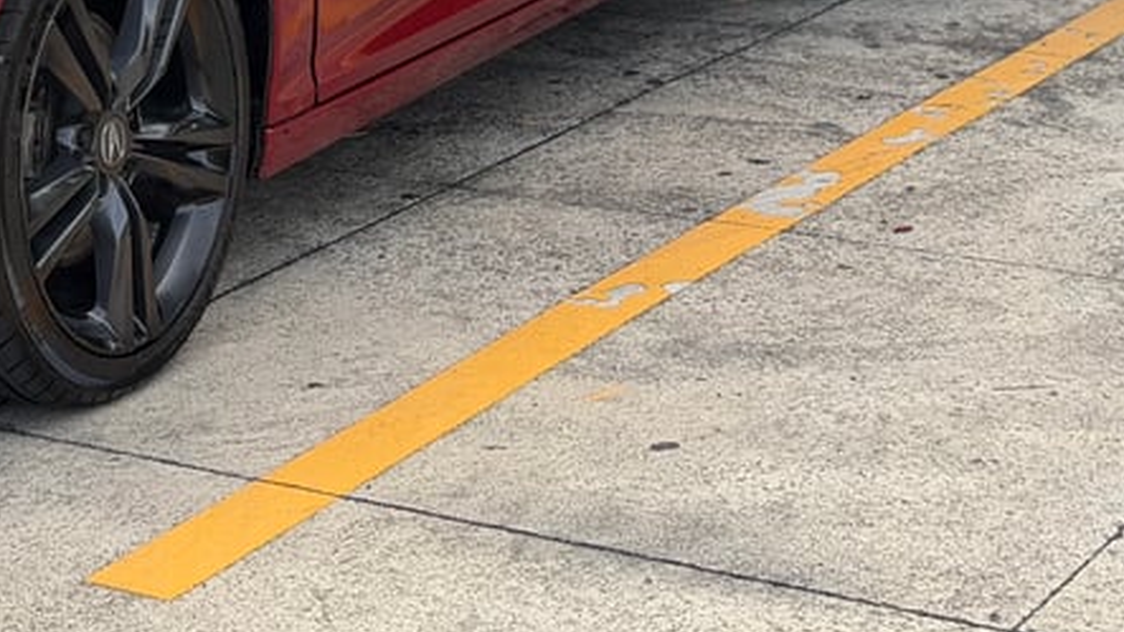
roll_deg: +0.8
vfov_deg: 9.8
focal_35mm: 121
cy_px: -249
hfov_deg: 17.2
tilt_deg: -5.7
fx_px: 3606
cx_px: -51
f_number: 1.78
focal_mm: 6.76
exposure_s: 1/1642
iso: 64
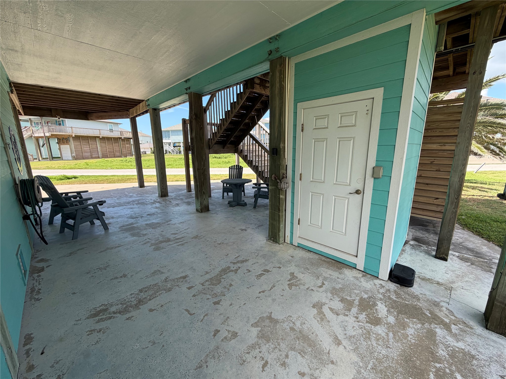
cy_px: 190
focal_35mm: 14
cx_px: 253
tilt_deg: -10.7
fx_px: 205
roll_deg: +0.6
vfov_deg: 85.7
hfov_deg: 102.1
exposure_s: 1/502
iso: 50
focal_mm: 2.22
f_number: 2.2
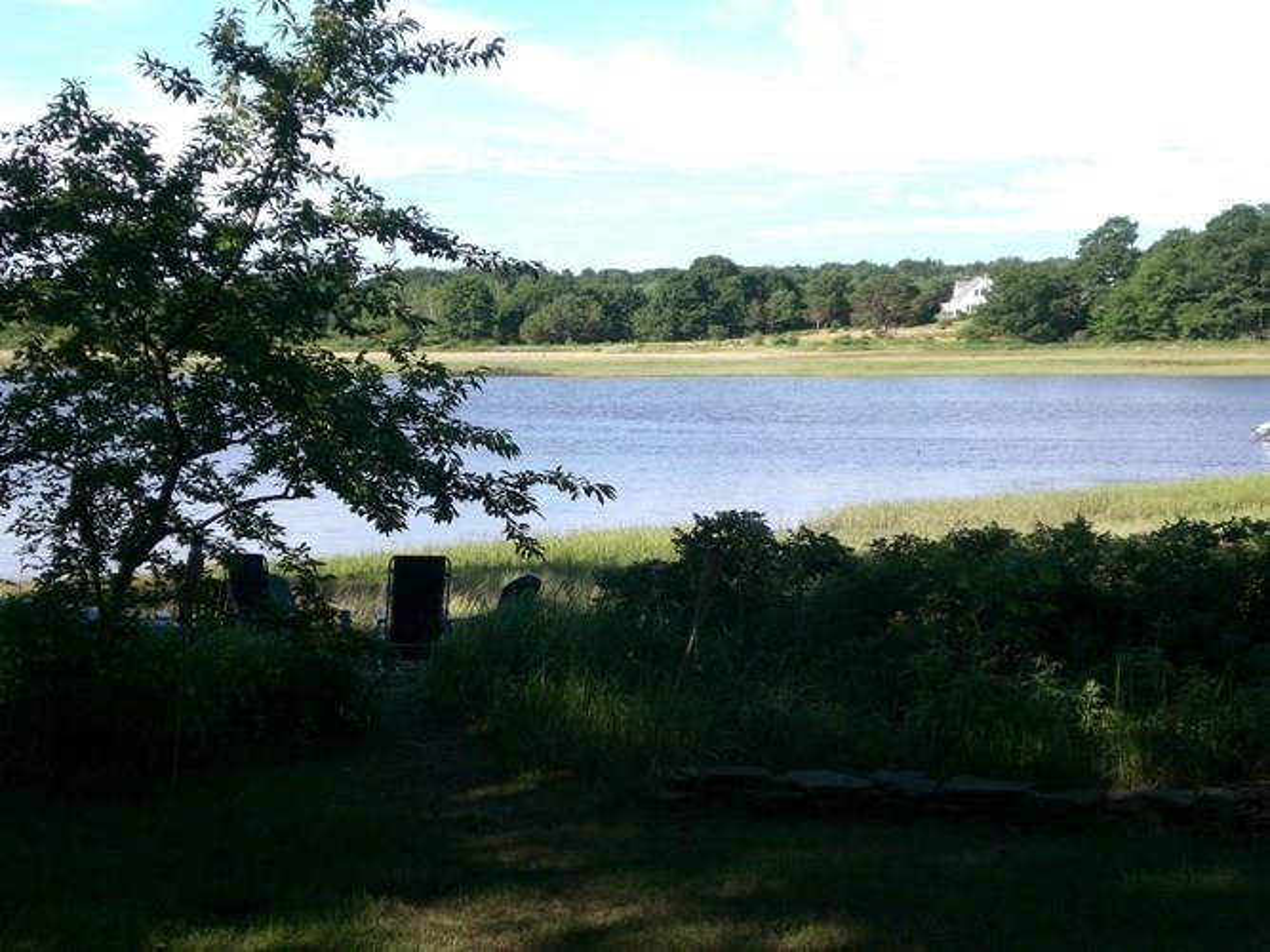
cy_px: 476
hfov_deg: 30.7
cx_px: 635
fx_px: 2311
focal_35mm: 63
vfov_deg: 23.3
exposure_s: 1/250
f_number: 4
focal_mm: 10.4
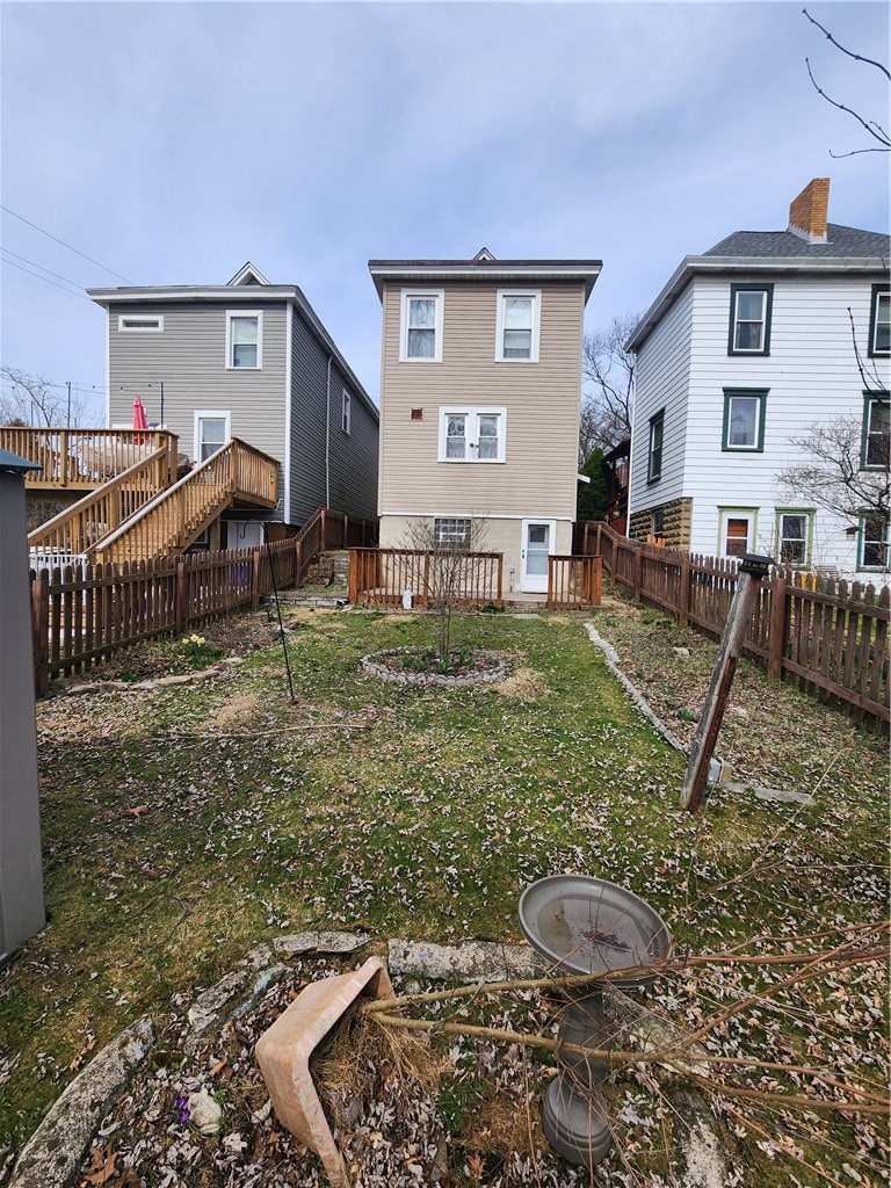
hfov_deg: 89.9
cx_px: 446
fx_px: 446
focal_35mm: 13
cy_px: 594
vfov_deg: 106.2
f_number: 2.2
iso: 50
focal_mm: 2.2
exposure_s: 1/1576
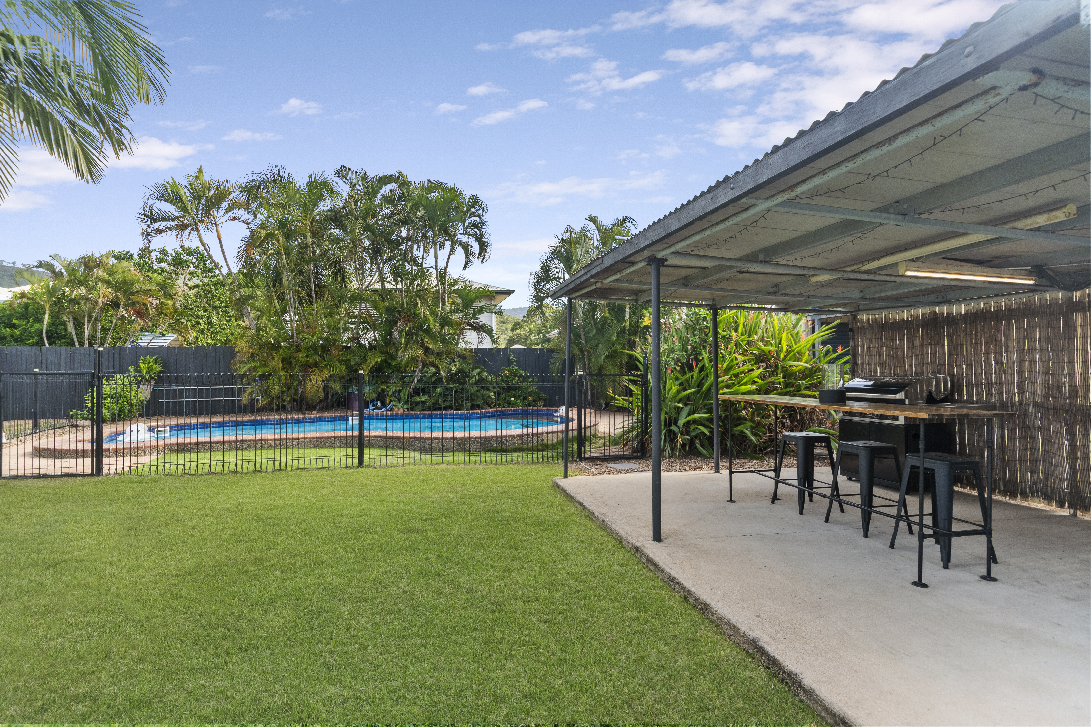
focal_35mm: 18
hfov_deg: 90.0
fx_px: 545
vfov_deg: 67.4
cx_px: 546
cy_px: 364
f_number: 8
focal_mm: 12
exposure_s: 1/125
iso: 400
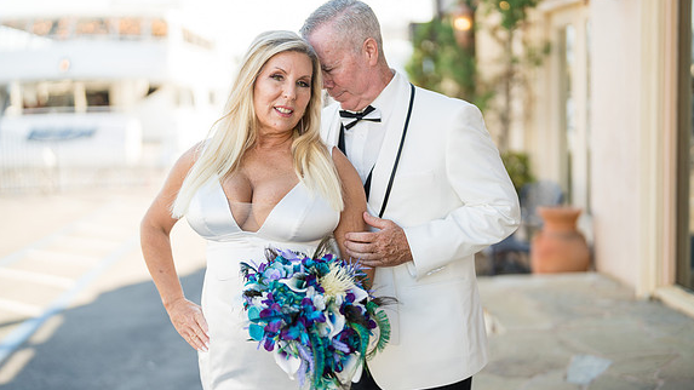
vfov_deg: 22.6
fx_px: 975
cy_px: 209
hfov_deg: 39.2
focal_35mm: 53
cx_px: 346
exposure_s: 1/1600
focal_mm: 50
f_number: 1.2
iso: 125
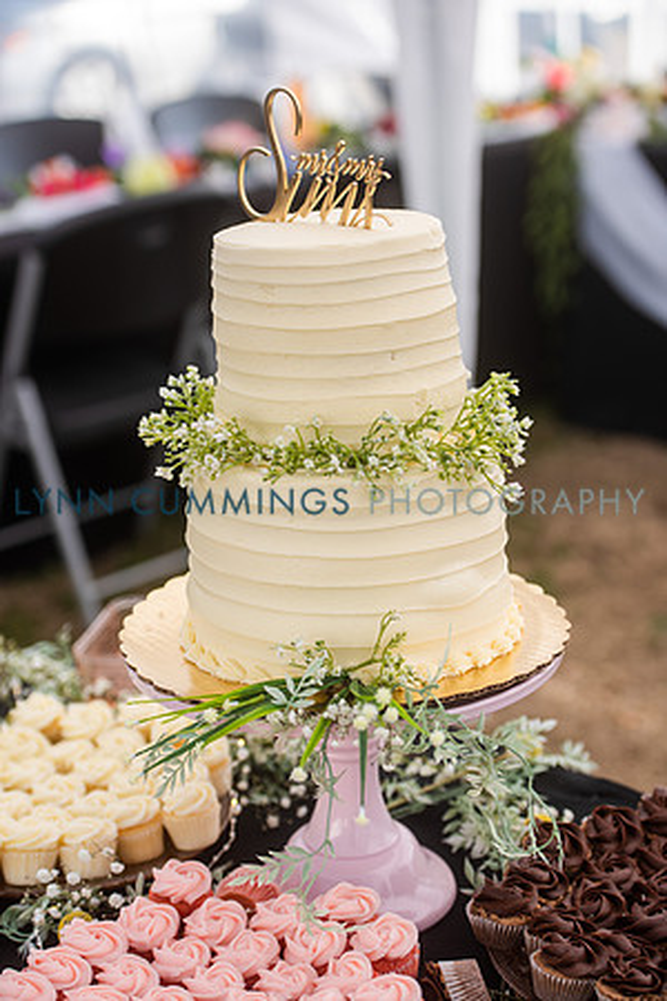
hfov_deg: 19.5
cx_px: 334
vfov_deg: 28.8
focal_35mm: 70
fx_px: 1945
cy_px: 500
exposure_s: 1/640
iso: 160
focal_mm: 70
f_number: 3.5
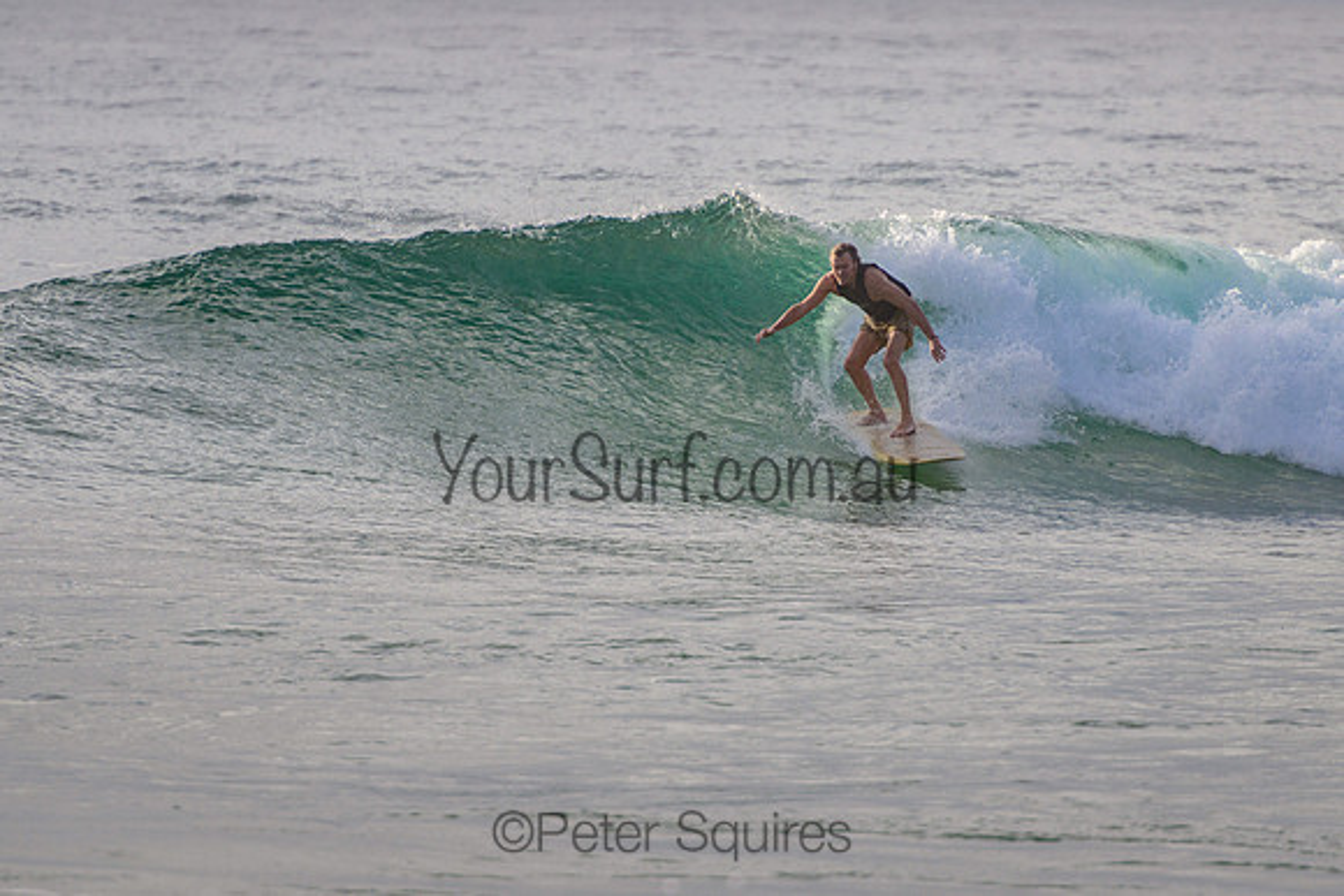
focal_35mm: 550
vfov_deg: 2.5
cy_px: 411
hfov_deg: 3.7
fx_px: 20544
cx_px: 720
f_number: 5.6
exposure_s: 1/2000
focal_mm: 400
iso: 280
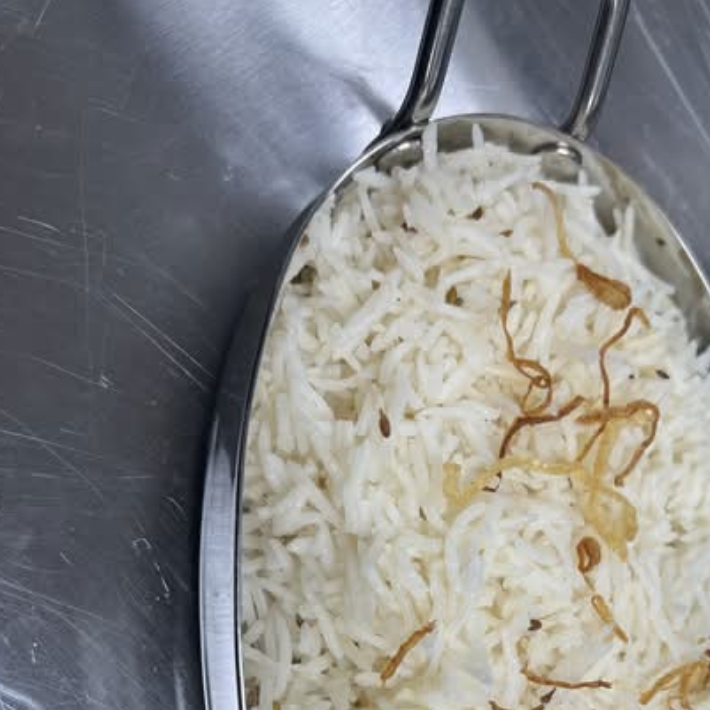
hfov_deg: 39.6
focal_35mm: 42
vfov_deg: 37.8
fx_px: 975
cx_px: 462
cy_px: 617
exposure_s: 1/120
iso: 40
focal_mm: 5.7
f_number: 1.5
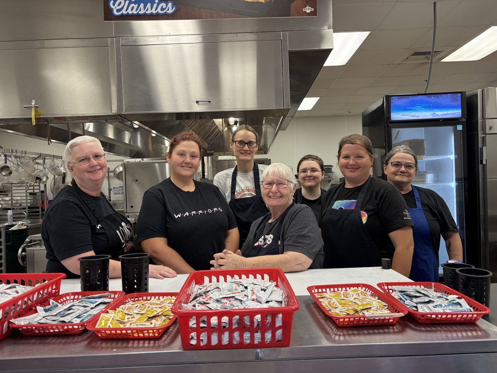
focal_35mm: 26
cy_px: 186
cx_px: 248
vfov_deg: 53.1
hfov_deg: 67.3
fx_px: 373
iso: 125
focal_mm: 5.96
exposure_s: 1/120
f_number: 1.6
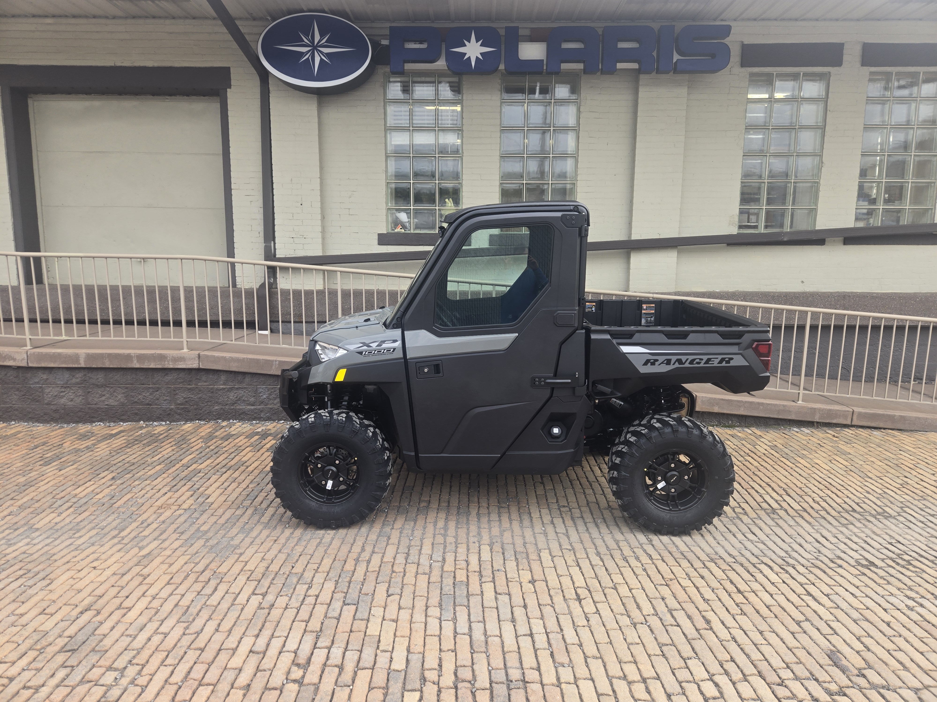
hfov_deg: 73.9
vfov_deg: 58.9
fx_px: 623
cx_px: 468
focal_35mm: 23
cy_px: 351
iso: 25
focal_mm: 5.4
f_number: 1.8
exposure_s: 1/421
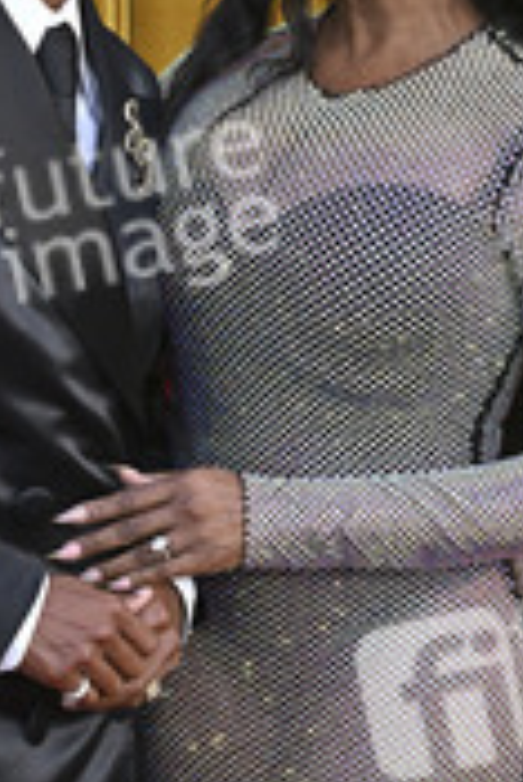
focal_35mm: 105
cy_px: 451
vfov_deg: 19.4
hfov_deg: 13.0
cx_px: 179
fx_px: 2283
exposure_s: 1/400
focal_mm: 46
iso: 1250
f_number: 6.3
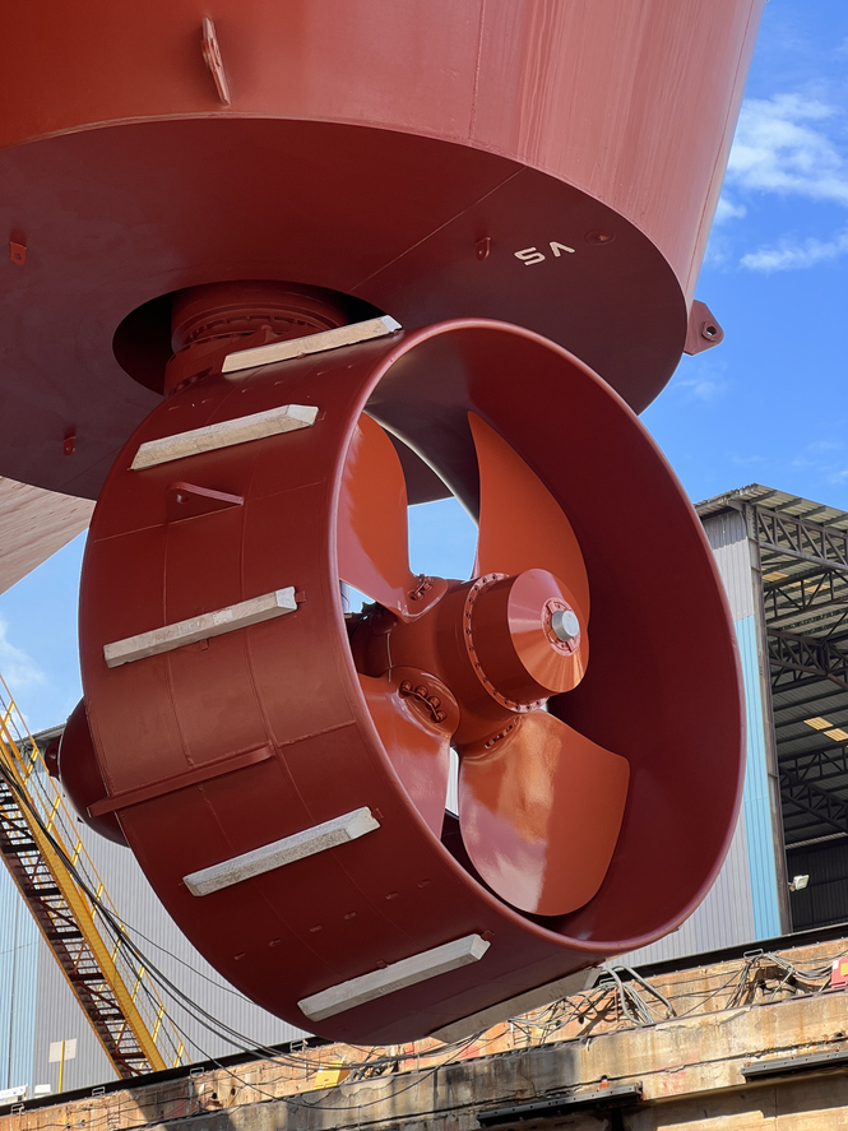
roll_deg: +2.0
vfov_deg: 25.3
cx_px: 424
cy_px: 566
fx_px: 2516
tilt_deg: +22.2
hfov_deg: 19.1
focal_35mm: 77
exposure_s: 1/122
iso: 32
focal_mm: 9
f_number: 2.8
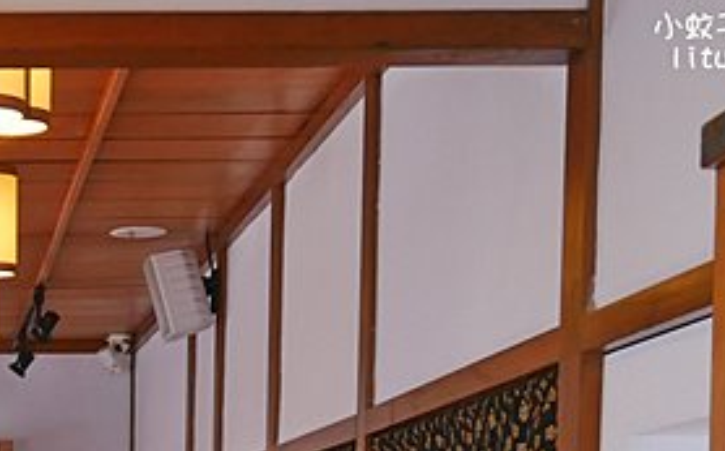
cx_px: -248
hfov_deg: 18.0
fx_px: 2112
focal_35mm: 107
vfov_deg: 11.5
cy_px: 768
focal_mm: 14
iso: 500
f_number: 3.5
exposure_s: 1/60
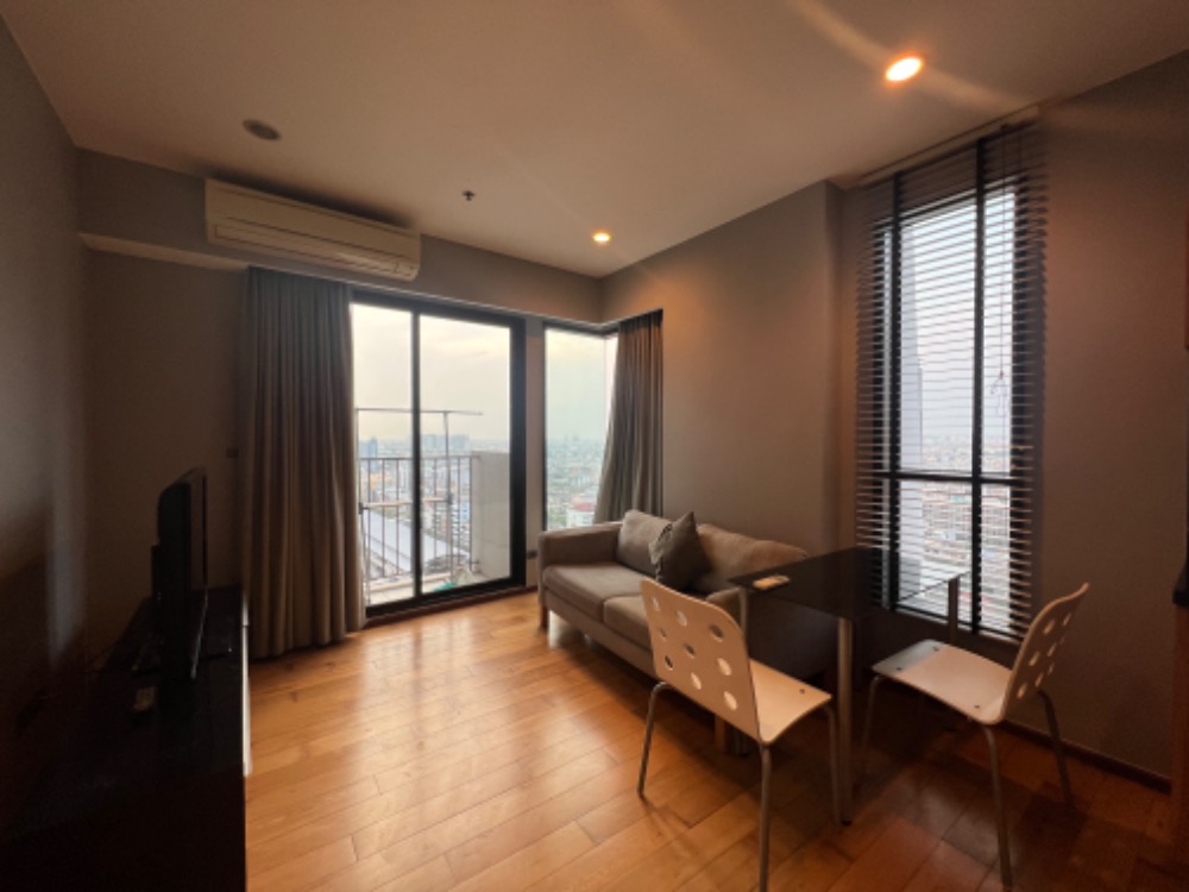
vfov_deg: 89.9
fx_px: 447
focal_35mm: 13
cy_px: 446
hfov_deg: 106.2
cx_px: 594
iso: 64
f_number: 1.8
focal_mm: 1.57
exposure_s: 1/122
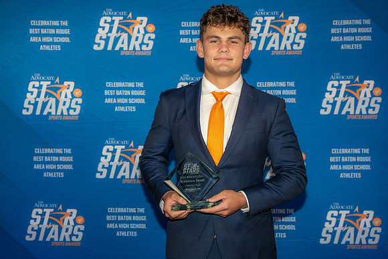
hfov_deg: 33.4
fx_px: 647
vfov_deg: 22.6
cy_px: 130
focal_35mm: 60
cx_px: 194
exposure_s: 1/100
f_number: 5.6
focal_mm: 60
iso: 320
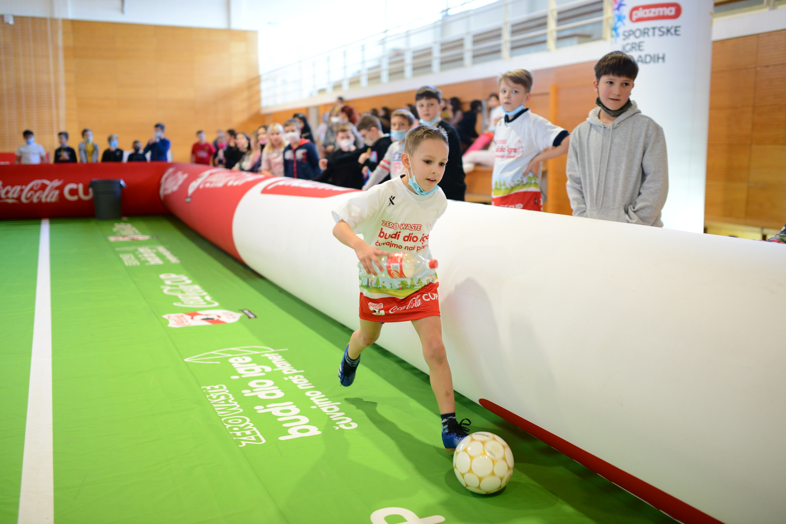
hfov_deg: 54.4
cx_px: 393
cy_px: 262
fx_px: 764
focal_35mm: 35
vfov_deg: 37.9
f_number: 1.6
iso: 1000
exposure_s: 1/320
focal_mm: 35
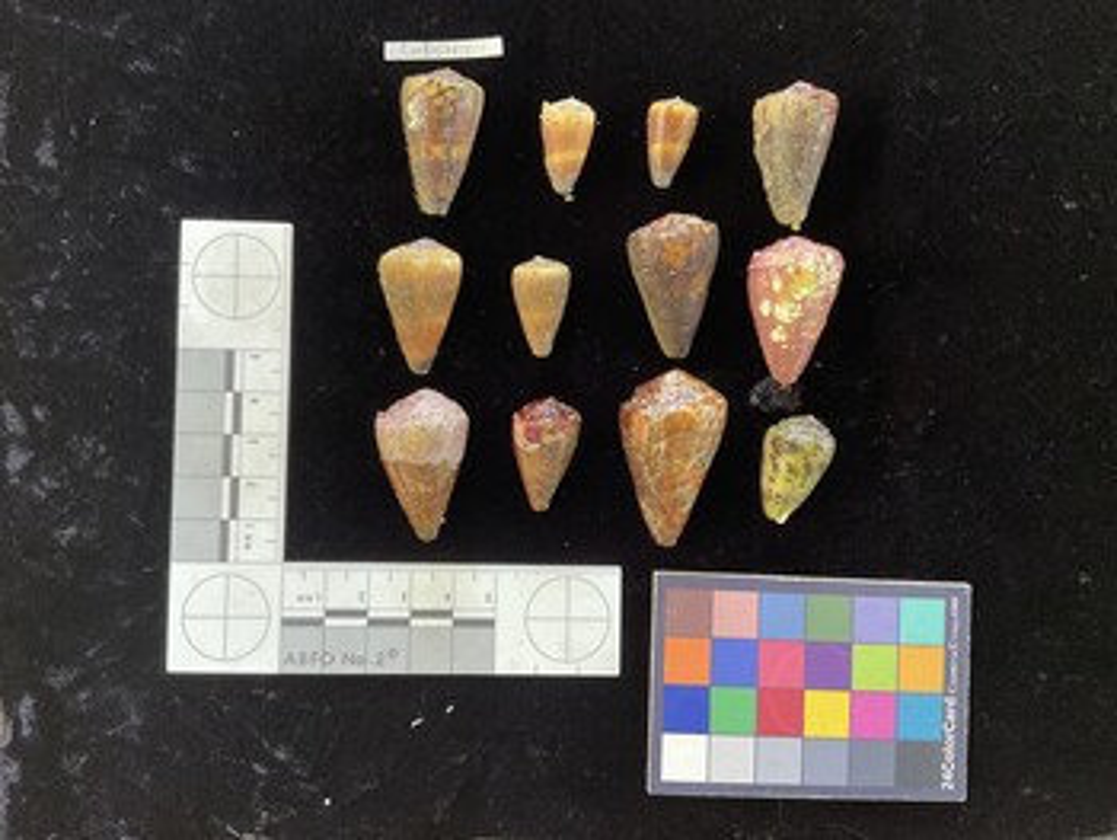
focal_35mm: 29
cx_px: 558
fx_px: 936
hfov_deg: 61.6
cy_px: 420
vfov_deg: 48.3
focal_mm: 3
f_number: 1.8
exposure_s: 1/50
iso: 160
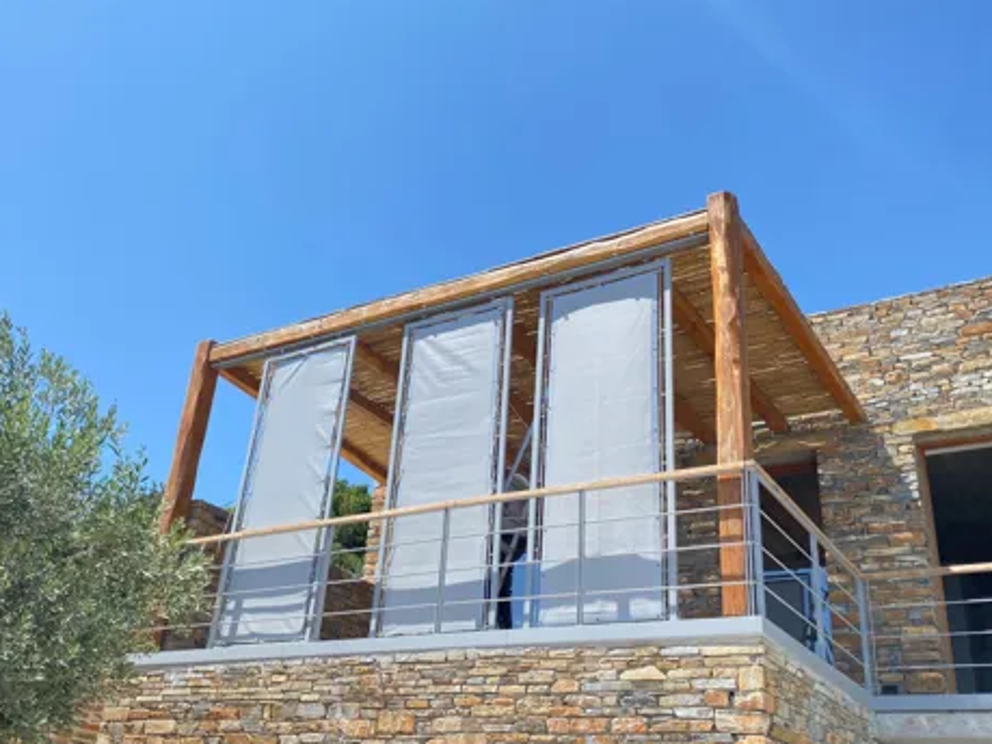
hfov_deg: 53.9
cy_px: 381
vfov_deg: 41.8
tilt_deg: +26.7
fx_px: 974
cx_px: 463
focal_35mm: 34
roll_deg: -5.2
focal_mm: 4.25
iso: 32
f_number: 1.8
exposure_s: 1/1447
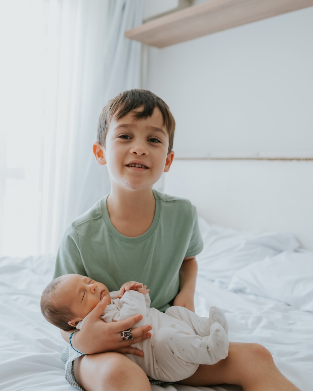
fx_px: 463
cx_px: 155
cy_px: 234
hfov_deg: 37.3
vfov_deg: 45.6
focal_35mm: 40
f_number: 3.2
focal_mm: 35
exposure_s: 1/160
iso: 1600
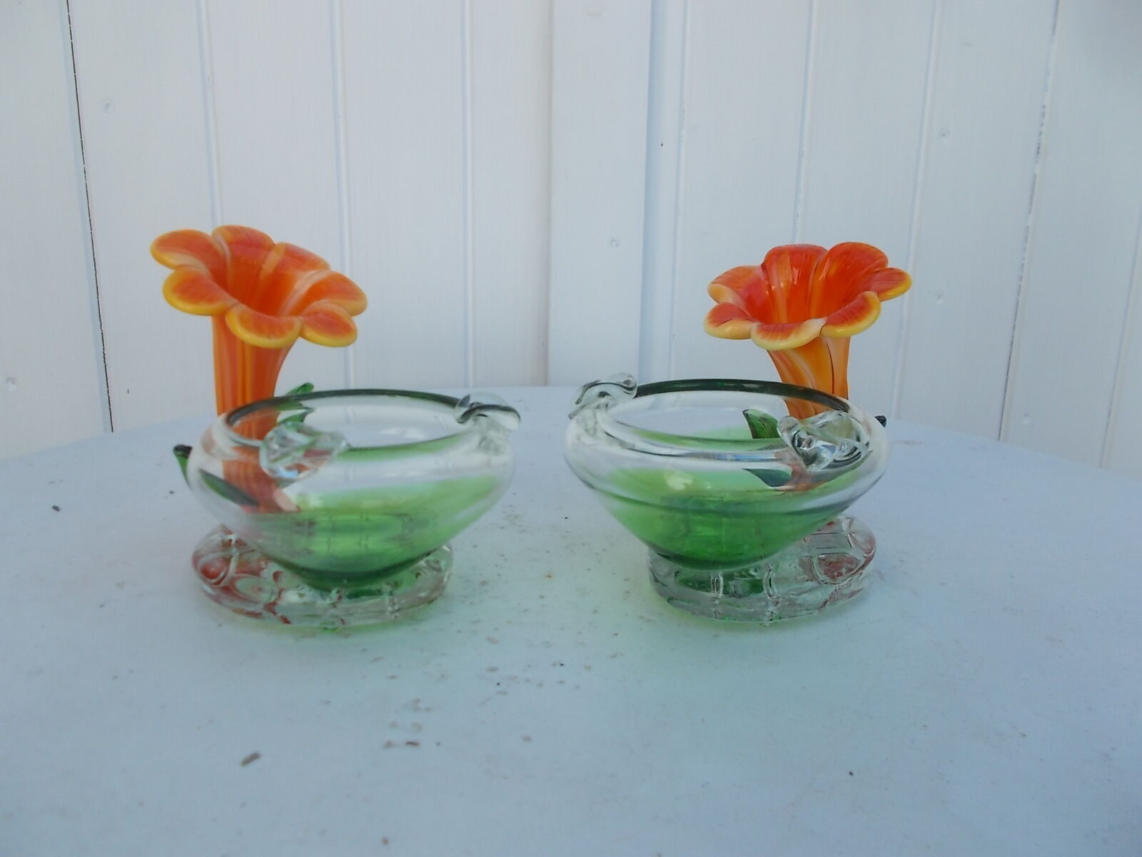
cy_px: 428
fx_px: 858
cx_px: 571
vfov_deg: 53.1
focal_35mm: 26
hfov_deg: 67.3
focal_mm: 4.6
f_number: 3.2
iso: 80
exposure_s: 1/400
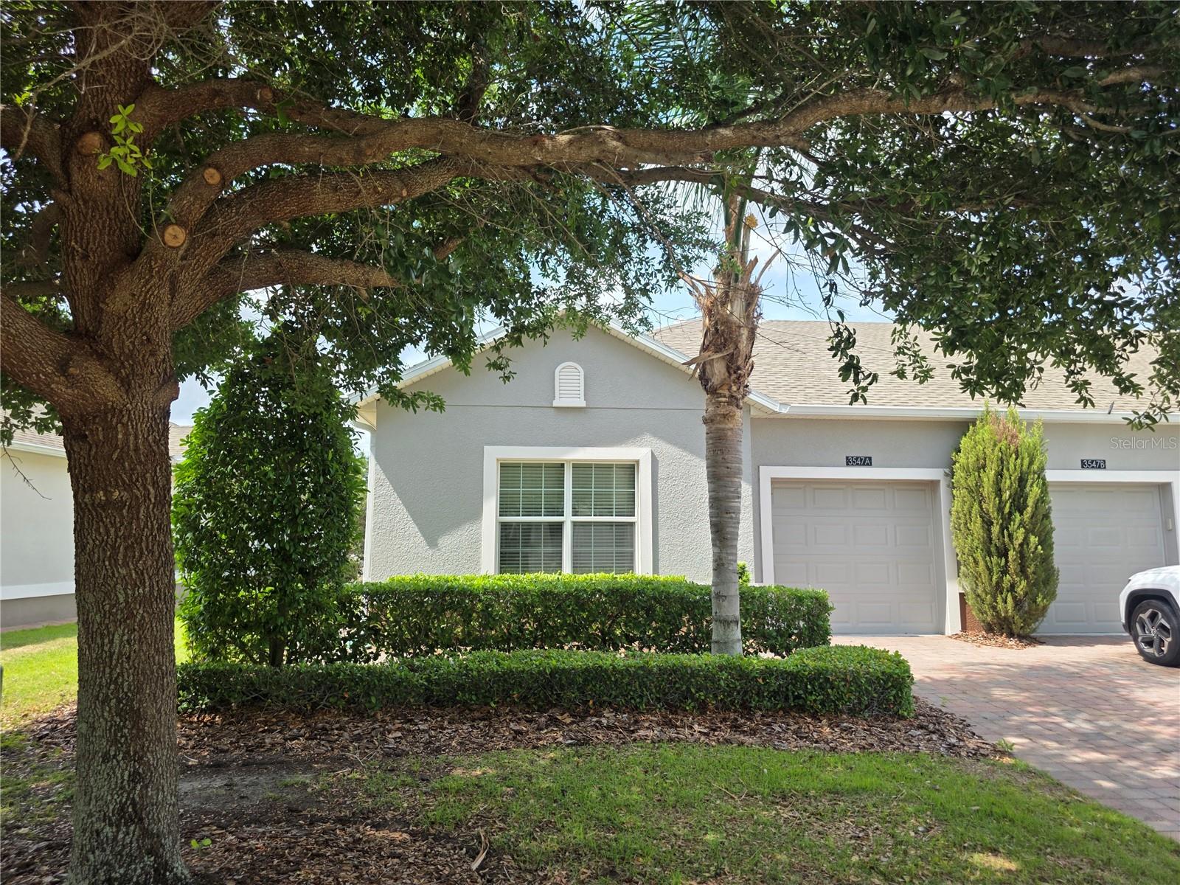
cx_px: 590
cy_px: 442
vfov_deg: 58.9
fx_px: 784
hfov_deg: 73.9
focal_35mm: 23
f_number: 1.7
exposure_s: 1/1839
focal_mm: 6.3
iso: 80
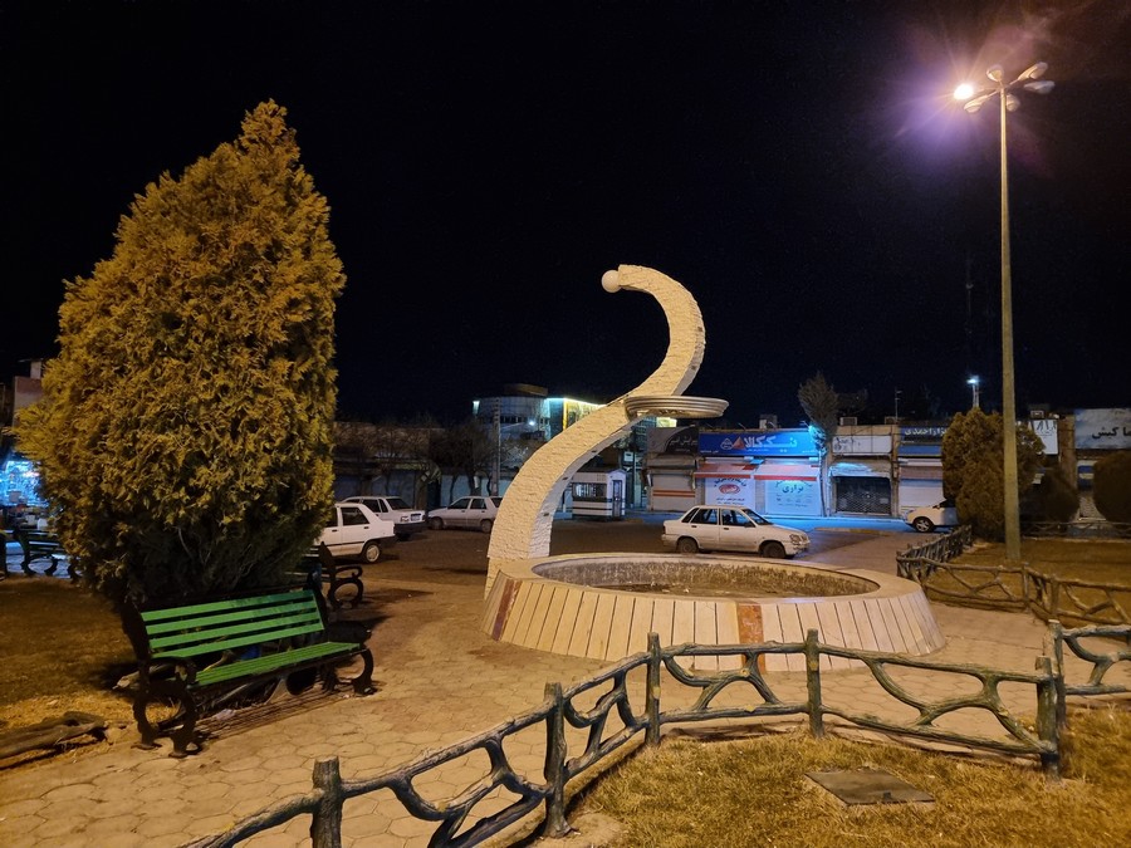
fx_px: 784
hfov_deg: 71.6
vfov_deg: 56.8
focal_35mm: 24
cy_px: 424
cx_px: 566
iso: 1000
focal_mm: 6.7
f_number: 1.8
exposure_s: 1/25
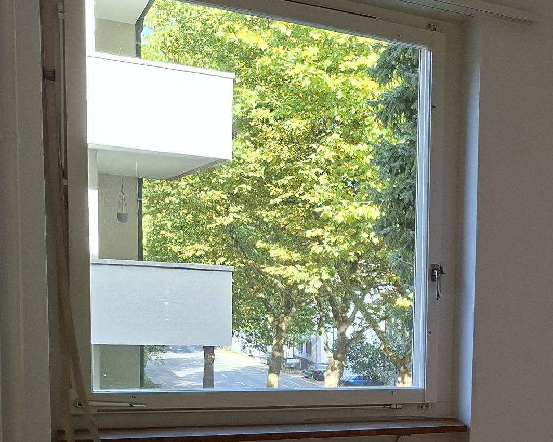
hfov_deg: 30.6
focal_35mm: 54
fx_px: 884
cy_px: 399
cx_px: 626
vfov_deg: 27.1
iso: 40
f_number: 1.8
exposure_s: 1/115
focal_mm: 5.54
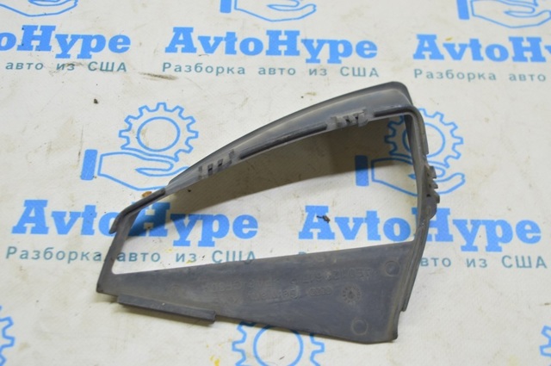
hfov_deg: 36.9
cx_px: 276
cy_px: 183
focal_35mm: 54
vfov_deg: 25.0
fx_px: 825
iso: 400
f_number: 5.6
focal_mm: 36
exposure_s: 1/20
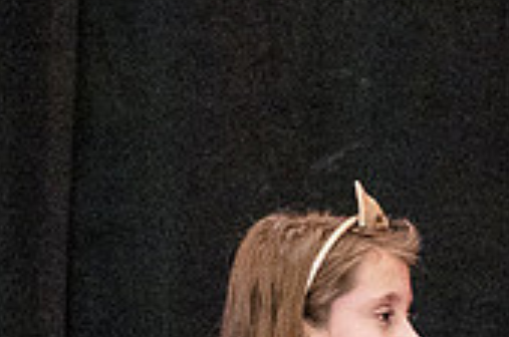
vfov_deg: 1.3
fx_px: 14564
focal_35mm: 1032
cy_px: 558
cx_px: 554
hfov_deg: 2.0
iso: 6400
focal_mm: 200
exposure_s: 1/125
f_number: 4
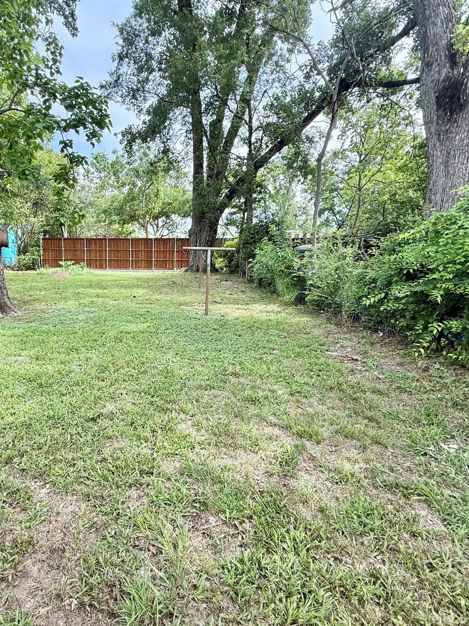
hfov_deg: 66.7
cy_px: 312
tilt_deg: -9.1
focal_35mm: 19
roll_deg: +0.1
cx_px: 155
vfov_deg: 84.7
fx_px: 343
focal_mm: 2.22
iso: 64
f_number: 2.2
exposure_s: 1/383
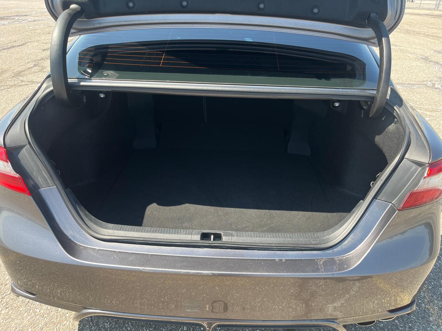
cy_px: 166
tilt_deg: -29.3
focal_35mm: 26
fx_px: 332
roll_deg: -2.9
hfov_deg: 67.3
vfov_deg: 53.1
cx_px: 221
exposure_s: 1/520
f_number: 1.6
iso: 50
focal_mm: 5.1
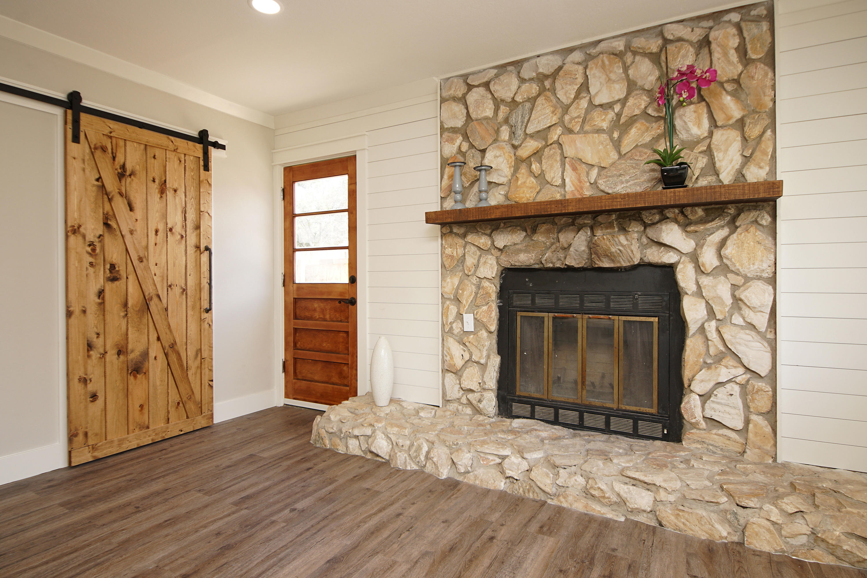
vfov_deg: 67.4
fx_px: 434
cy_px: 289
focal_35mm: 18
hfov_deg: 90.0
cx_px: 434
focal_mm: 12
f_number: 4.5
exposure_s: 1/60
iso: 200
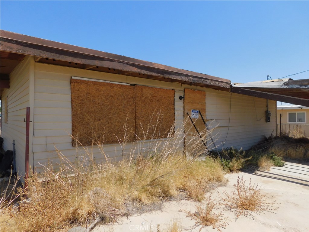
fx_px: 205
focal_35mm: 23
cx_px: 154
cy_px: 116
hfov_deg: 73.9
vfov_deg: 58.9
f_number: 6
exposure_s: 1/500
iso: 125
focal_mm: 4
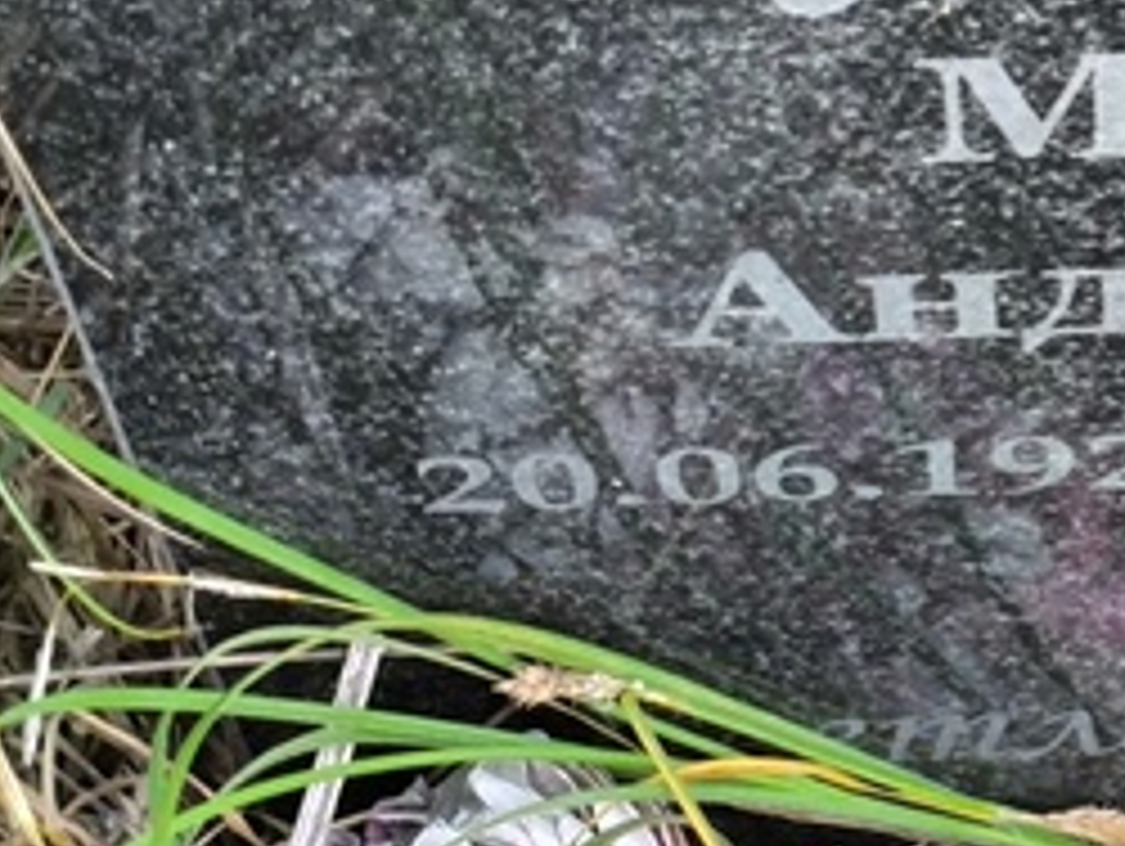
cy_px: 324
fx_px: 5205
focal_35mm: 160
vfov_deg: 9.3
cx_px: 1361
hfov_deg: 12.1
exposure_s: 1/50
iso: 125
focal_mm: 4.71
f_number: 1.7
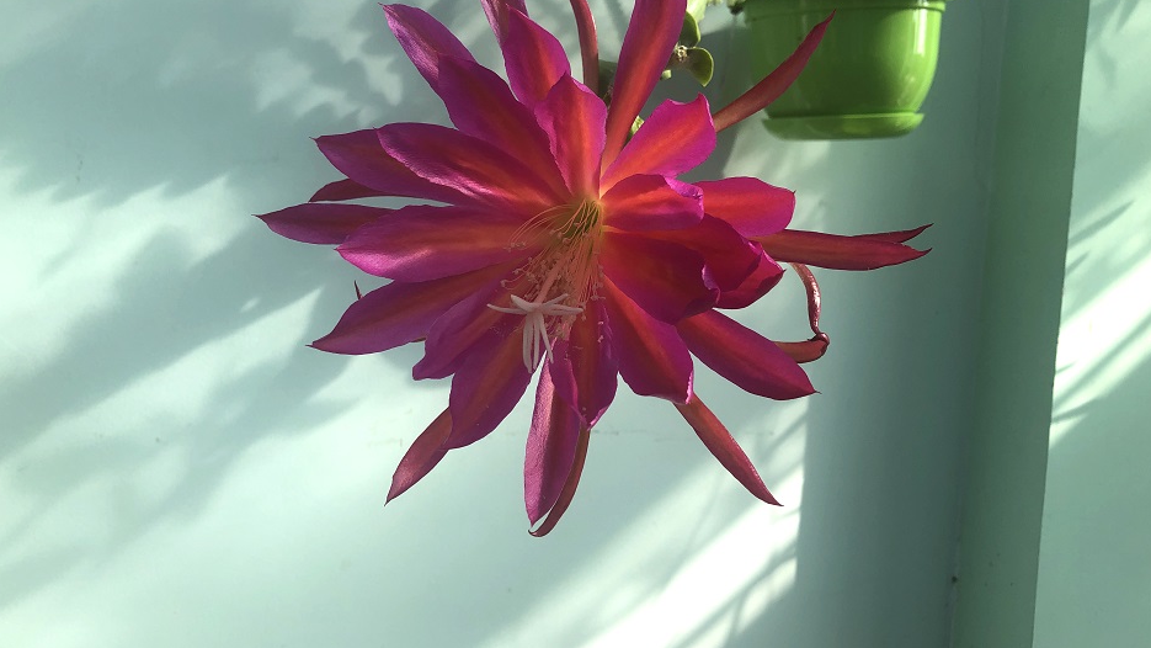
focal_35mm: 31
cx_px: 581
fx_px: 946
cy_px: 264
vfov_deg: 37.7
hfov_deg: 62.6
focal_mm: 3.99
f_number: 1.8
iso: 20
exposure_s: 1/564
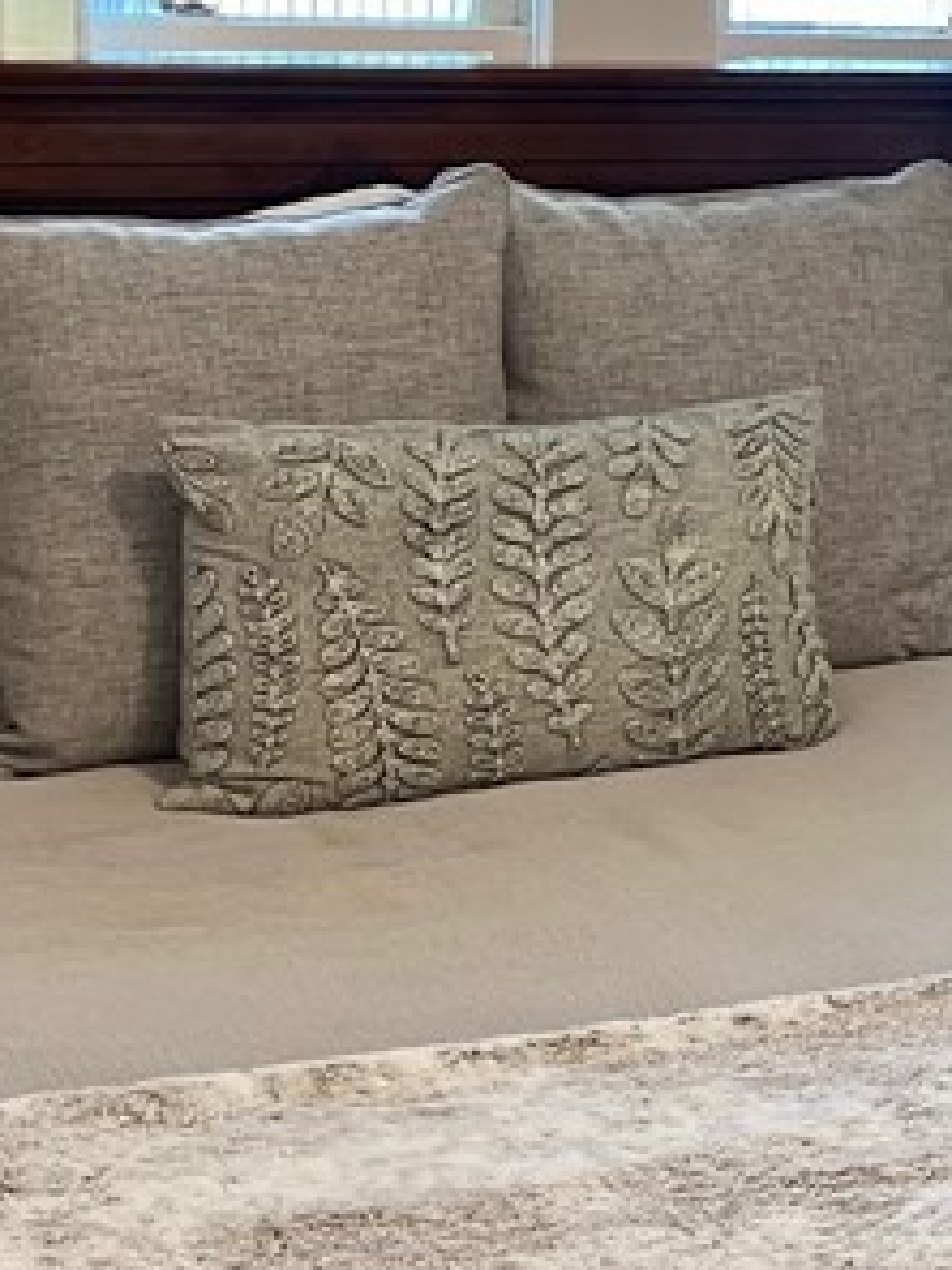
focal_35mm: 90
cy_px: 309
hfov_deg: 15.7
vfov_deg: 21.6
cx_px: 1179
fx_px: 3300
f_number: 1.5
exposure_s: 1/60
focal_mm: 5.7
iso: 160
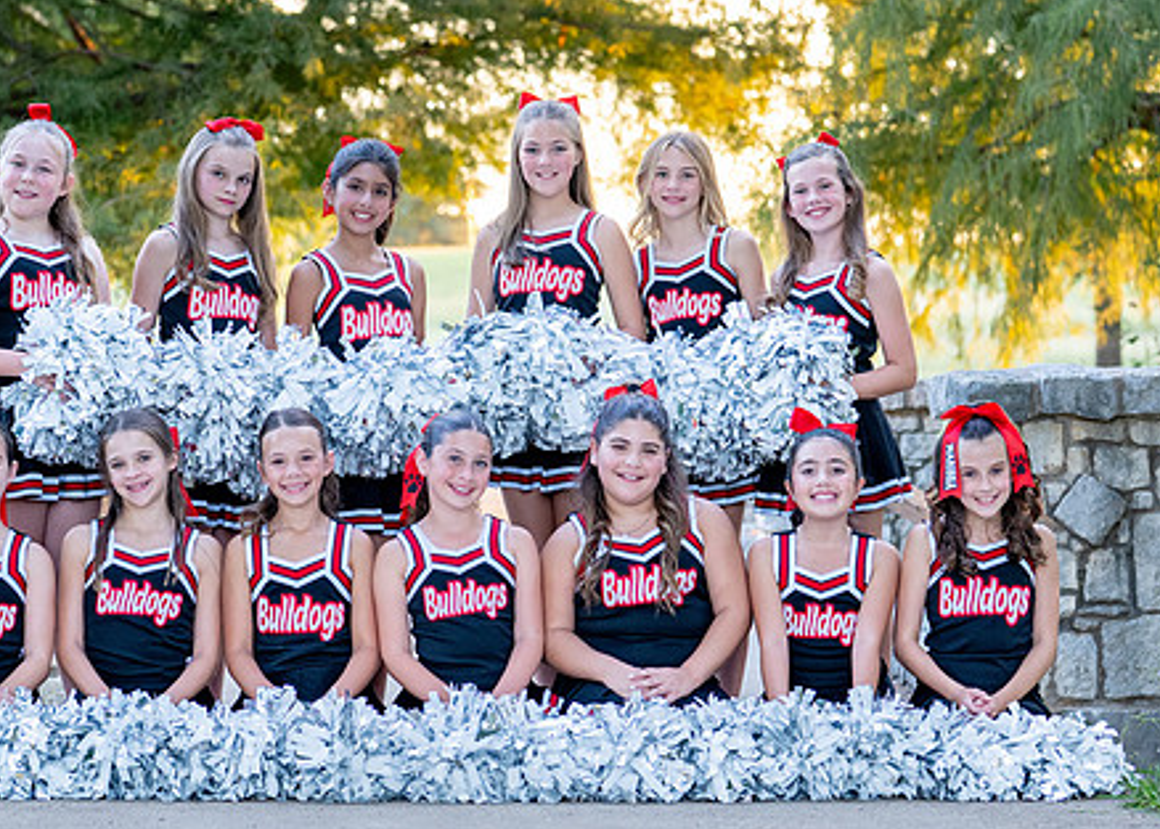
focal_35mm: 104
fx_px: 3427
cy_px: 403
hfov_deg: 19.2
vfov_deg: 13.8
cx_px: 490
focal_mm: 50
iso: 800
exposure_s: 1/400
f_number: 2.2
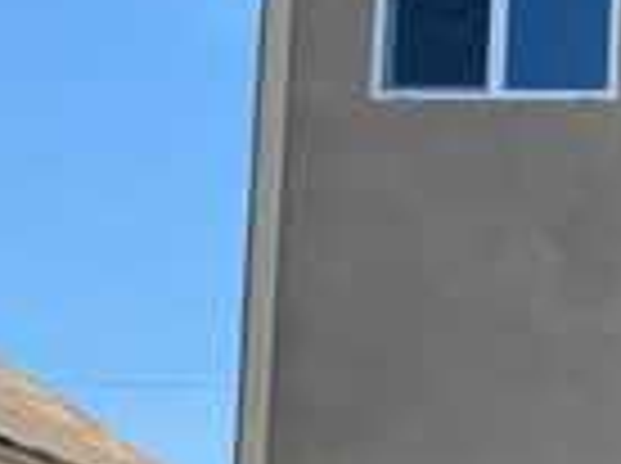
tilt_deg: +7.5
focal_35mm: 121
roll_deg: -0.8
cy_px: 514
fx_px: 2167
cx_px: 999
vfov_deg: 12.0
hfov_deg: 14.9
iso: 32
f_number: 1.8
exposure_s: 1/1565
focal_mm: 4.25
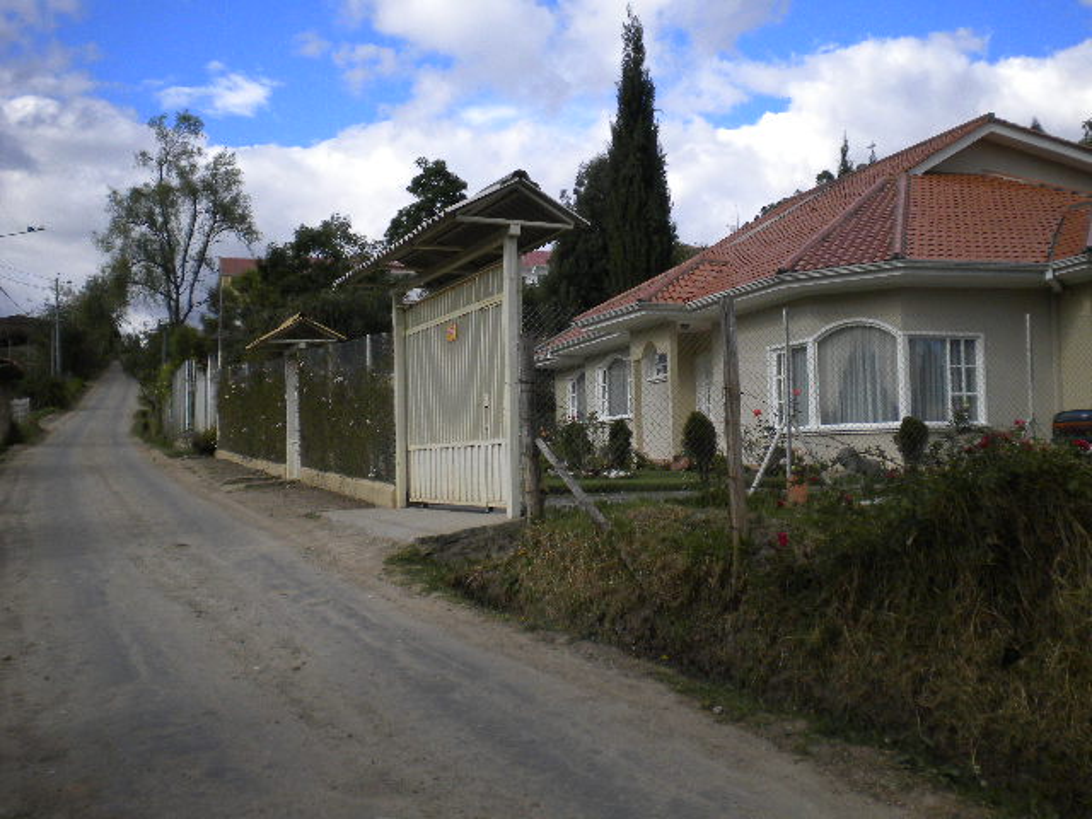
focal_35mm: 41
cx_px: 546
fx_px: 1293
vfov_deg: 35.1
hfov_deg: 45.8
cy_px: 410
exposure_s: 1/575
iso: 113
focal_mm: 7.4
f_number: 4.9
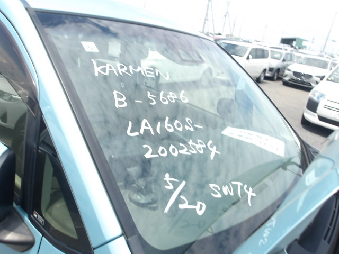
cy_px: 127
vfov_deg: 51.4
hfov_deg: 65.3
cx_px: 170
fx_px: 264
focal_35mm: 27
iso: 100
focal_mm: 4.9
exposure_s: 1/60
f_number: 10.4
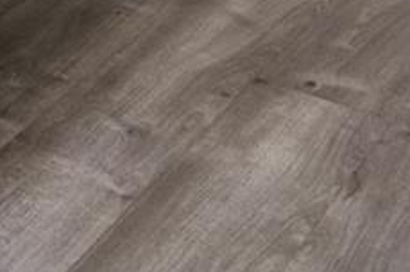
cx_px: -519
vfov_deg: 8.4
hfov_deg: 13.0
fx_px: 1433
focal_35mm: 126
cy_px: -648
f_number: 11
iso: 250
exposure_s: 1/6
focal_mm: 18
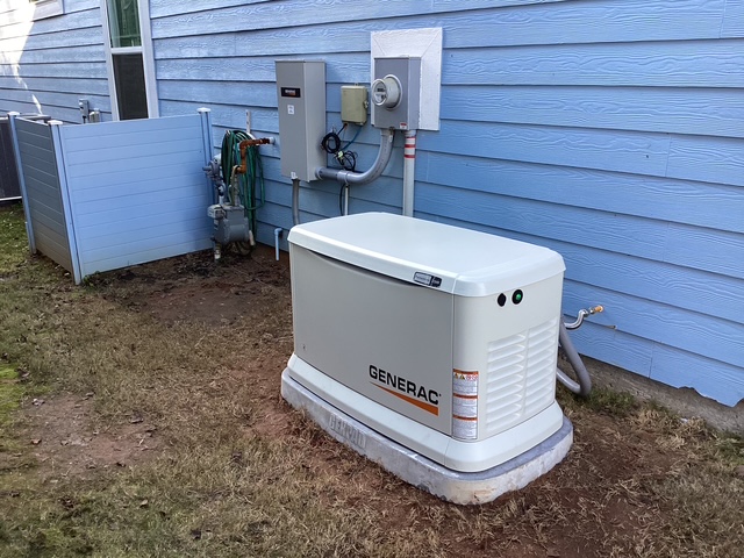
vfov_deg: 45.4
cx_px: 372
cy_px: 279
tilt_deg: -17.7
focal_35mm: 31
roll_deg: +0.1
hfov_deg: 58.4
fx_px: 666
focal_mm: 3.3
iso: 50
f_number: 2.4
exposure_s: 1/120
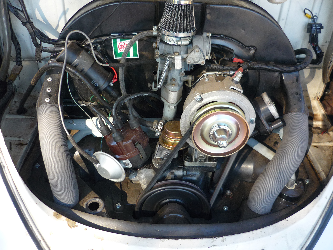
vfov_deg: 42.9
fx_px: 317
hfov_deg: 55.4
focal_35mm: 33
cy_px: 125
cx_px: 166
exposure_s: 1/80
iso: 100
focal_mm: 5.5
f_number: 2.8
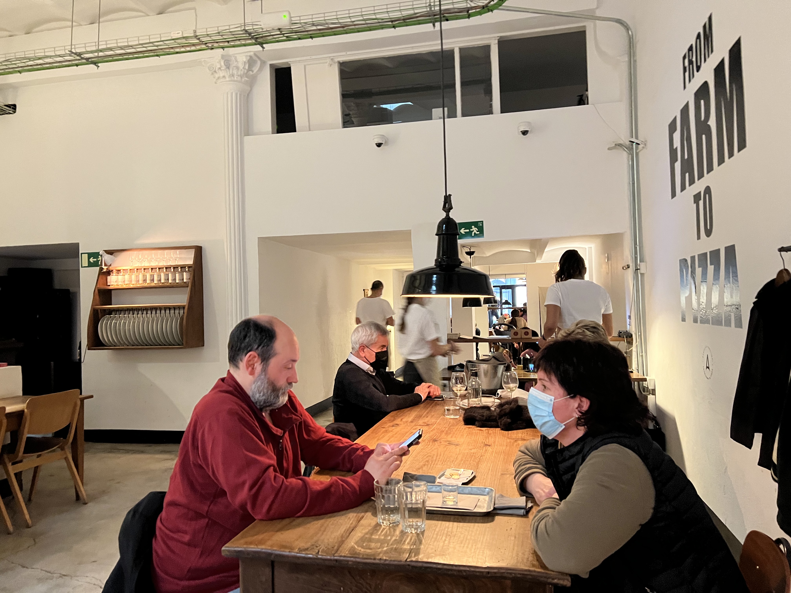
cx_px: 396
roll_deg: +1.3
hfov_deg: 67.3
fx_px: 594
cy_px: 296
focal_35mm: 26
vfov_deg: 53.1
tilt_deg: +1.0
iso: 640
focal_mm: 5.7
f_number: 1.5
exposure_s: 1/25
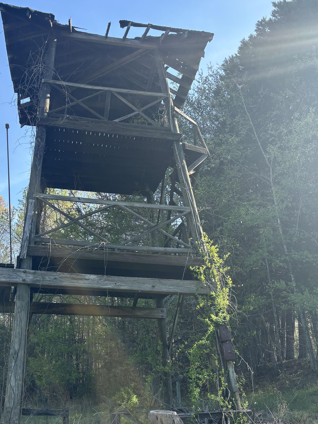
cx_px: 126
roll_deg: -1.4
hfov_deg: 40.5
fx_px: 429
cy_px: 217
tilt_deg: +19.1
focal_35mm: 35
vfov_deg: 52.6
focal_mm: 5.96
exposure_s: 1/1115
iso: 50
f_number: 1.6
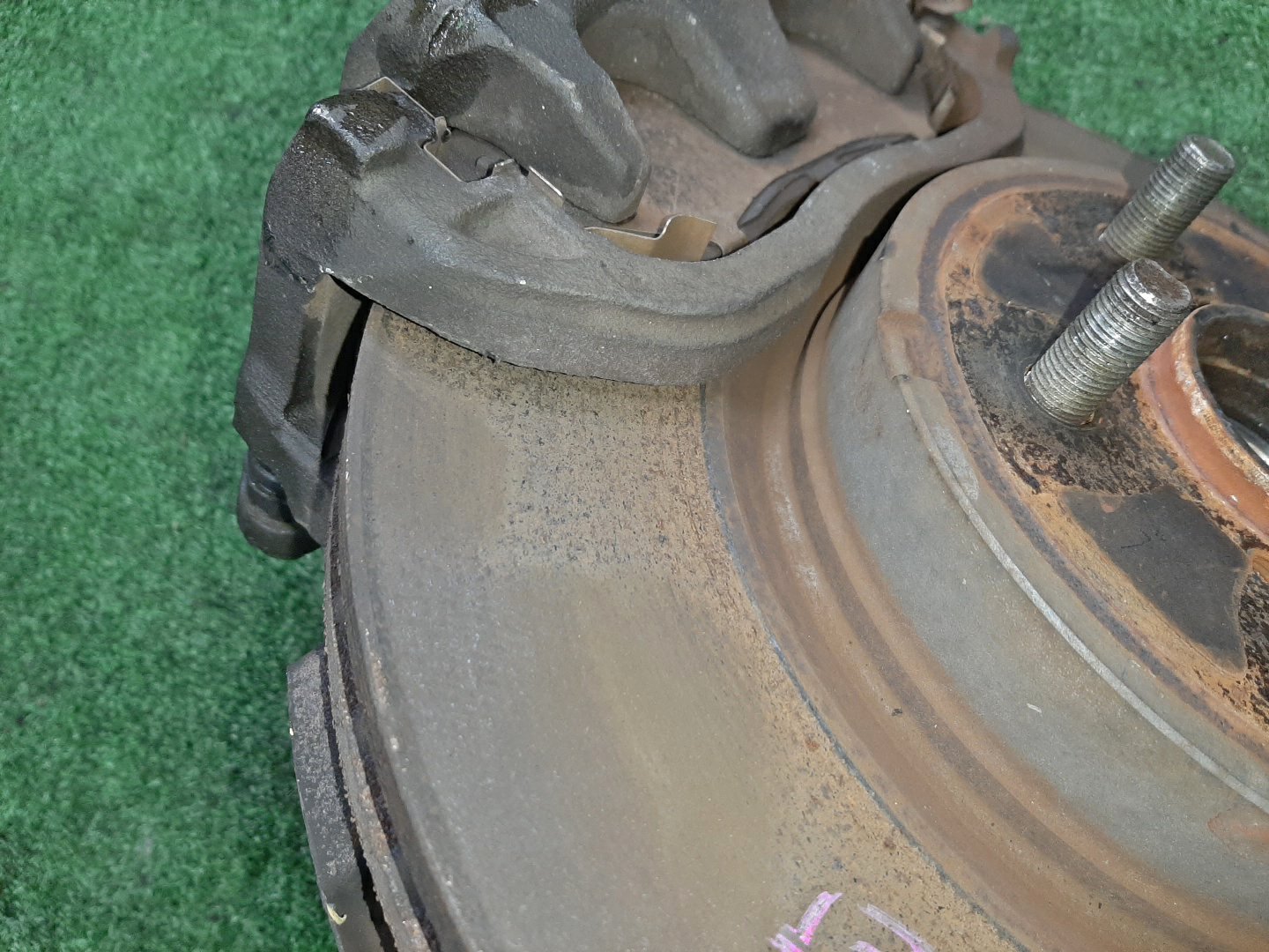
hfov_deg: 67.3
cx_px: 634
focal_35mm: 26
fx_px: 953
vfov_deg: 53.1
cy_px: 476
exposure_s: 1/50
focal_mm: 3.93
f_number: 1.7
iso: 147
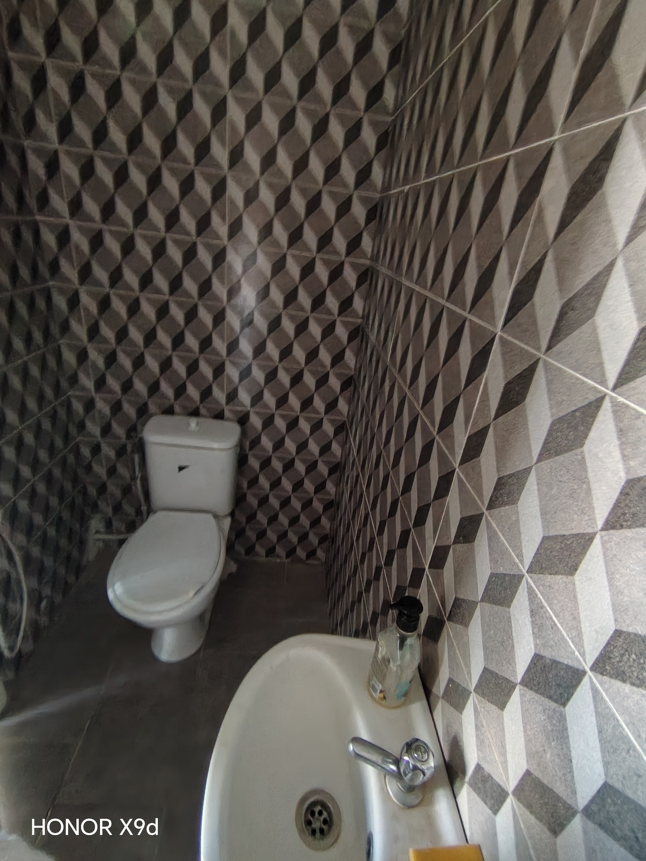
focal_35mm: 17
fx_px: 423
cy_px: 430
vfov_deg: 91.0
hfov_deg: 74.7
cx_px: 323
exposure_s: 1/20
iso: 688
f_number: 2.2
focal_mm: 1.42
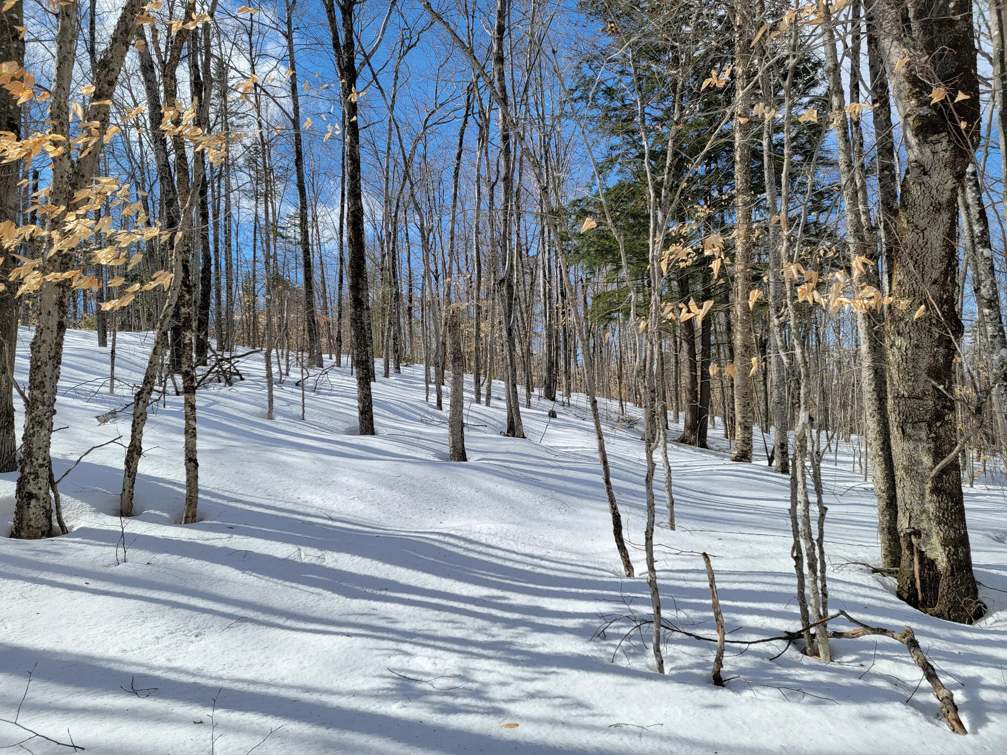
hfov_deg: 71.6
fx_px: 698
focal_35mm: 24
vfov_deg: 56.8
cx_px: 504
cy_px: 378
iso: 16
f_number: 1.8
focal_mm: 6.7
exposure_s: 1/907
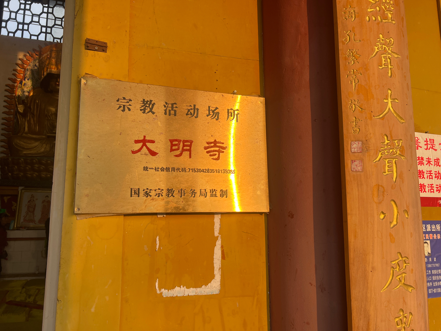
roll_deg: -0.5
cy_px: 166
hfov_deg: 67.3
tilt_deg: +7.1
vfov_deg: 53.1
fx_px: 331
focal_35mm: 26
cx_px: 220
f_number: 1.5
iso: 50
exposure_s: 1/873
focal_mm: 5.7
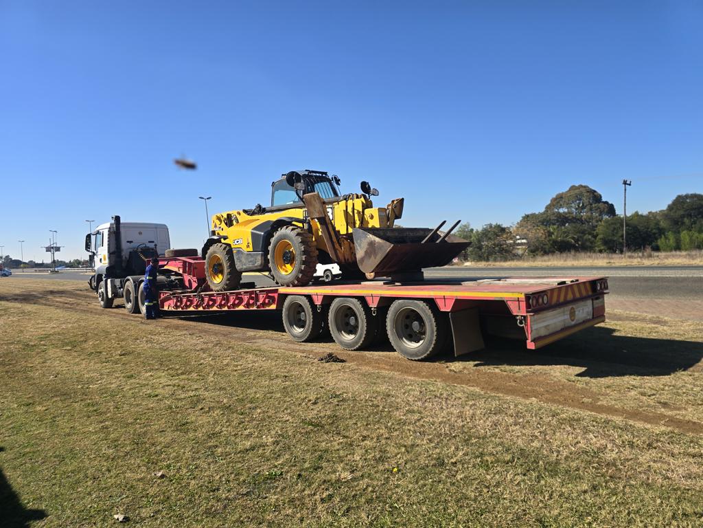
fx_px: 467
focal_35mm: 23
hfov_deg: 73.9
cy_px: 264
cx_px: 352
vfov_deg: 58.9
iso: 12
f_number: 1.7
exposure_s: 1/692
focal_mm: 6.3
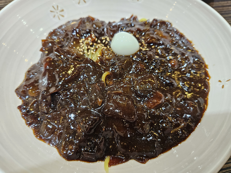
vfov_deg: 58.9
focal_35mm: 23
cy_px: 86
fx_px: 153
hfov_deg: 73.9
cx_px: 116
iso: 320
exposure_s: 1/120
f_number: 1.7
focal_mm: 6.3
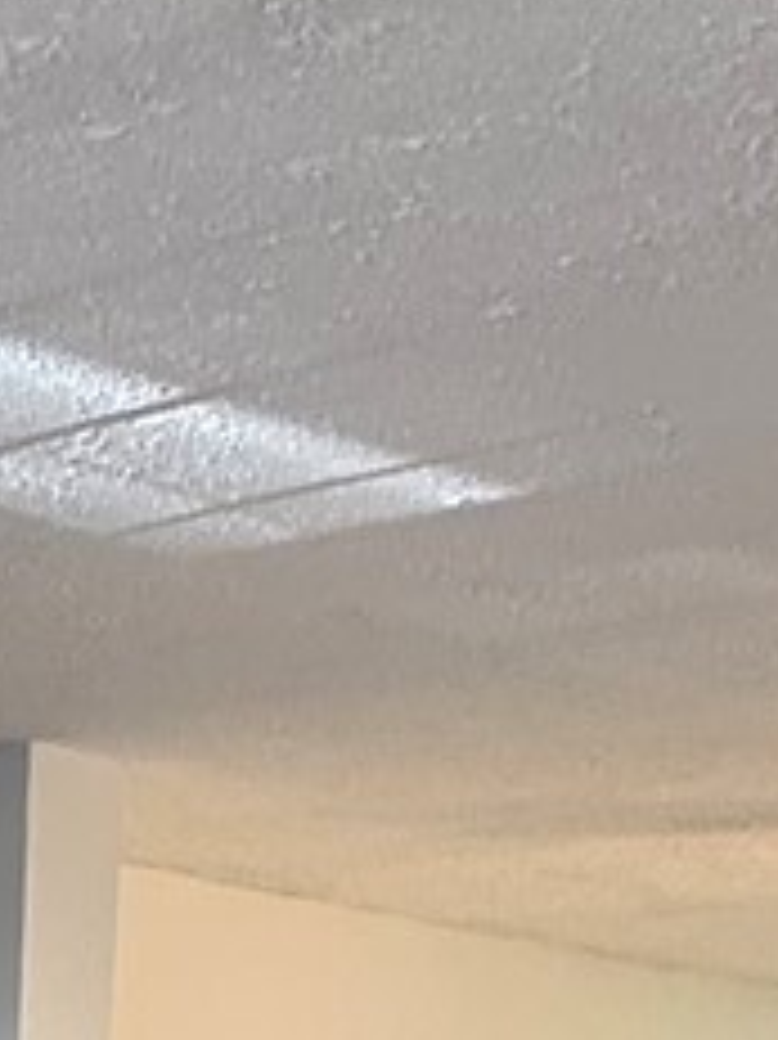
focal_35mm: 97
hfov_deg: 13.4
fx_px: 2909
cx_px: -711
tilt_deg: -3.6
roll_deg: -1.7
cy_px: 1589
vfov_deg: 17.9
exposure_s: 1/60
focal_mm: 2.22
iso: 200
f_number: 2.2
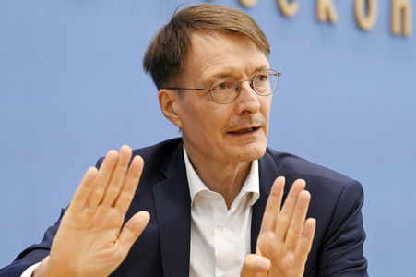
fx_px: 1732
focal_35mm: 150
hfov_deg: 13.7
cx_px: 208
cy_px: 138
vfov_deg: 9.1
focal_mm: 150
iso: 5000
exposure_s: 1/640
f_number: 6.3
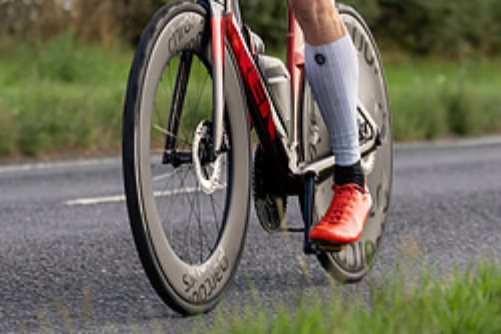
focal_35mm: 234
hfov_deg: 8.8
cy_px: -76
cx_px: 173
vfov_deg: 5.8
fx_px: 3258
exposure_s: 1/1000
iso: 100
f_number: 3.2
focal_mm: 78
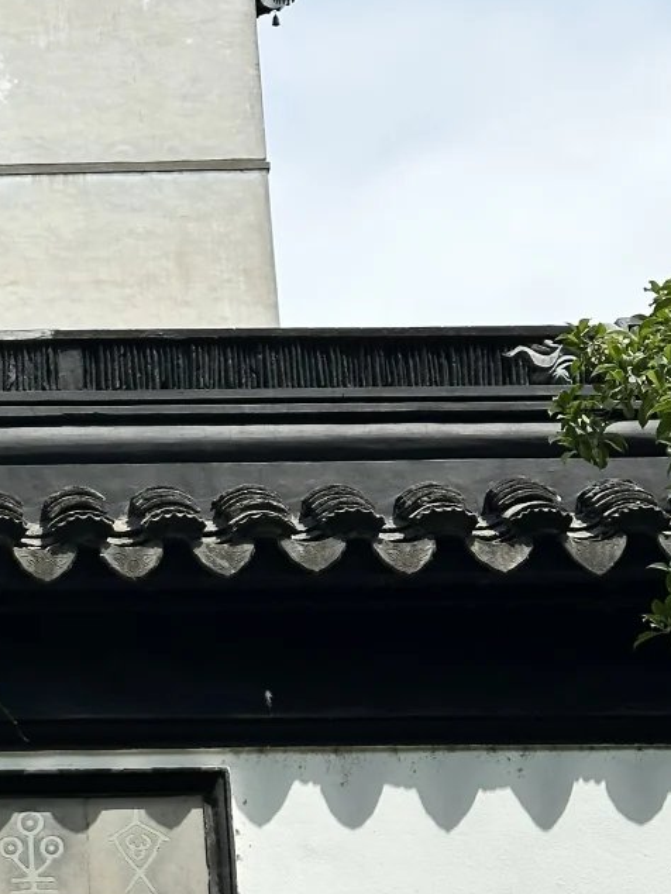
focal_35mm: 109
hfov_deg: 13.3
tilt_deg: +23.8
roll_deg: +0.2
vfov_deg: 17.9
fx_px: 2815
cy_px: 209
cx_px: -61
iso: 64
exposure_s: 1/4566
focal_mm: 6.86
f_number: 1.78
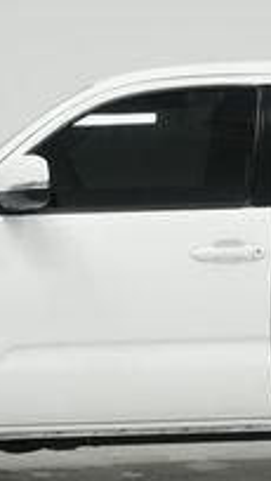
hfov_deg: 13.0
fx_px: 1173
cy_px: 275
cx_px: 264
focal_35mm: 92
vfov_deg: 23.1
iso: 500
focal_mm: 19
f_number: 5.6
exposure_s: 1/200
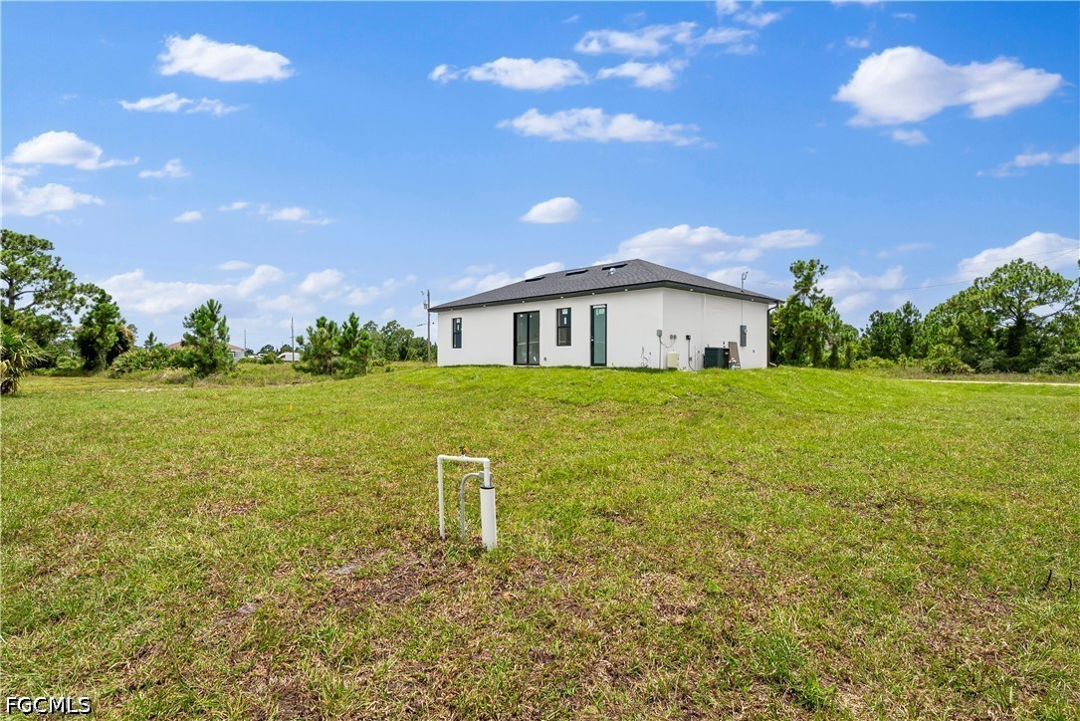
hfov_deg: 93.3
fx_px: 510
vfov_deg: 70.5
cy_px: 360
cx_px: 540
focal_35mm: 17
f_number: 9
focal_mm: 17
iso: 200
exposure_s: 1/160
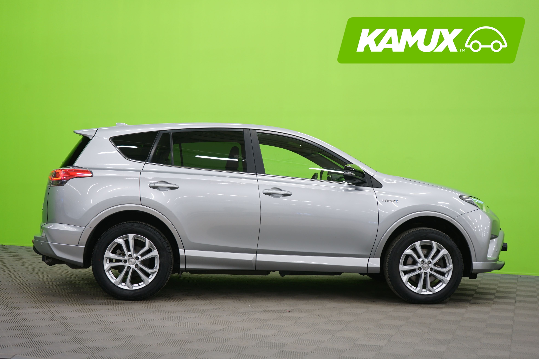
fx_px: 704
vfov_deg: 28.6
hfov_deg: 41.9
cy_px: 180
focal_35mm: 47
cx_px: 270
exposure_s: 1/8
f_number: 4.5
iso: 400
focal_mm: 47
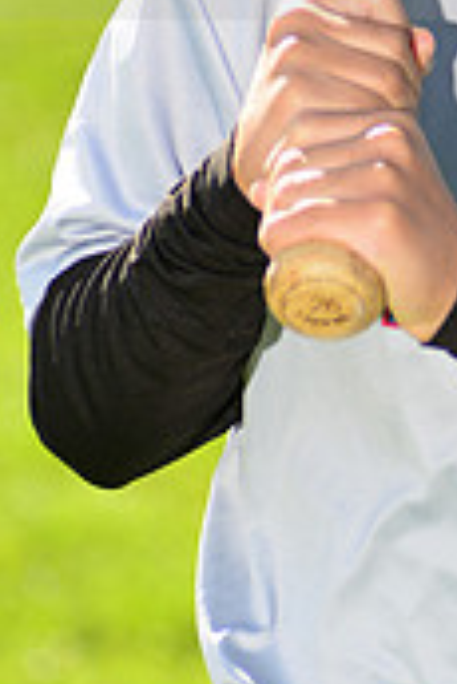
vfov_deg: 3.6
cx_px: 638
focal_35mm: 573
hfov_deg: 2.4
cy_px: -107
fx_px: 10888
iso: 100
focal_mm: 170
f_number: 5
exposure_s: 1/250
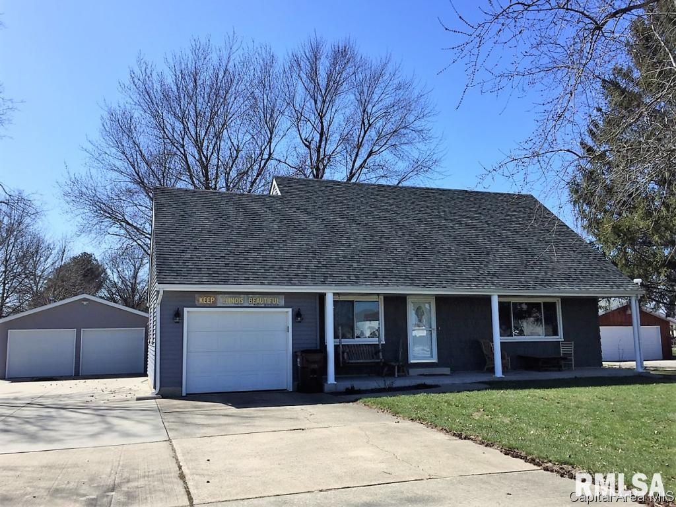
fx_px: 566
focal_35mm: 29
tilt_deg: +7.7
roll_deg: +1.2
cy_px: 254
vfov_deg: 48.2
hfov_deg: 61.7
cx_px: 338
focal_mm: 4.15
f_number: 2.2
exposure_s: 1/1464
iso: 32
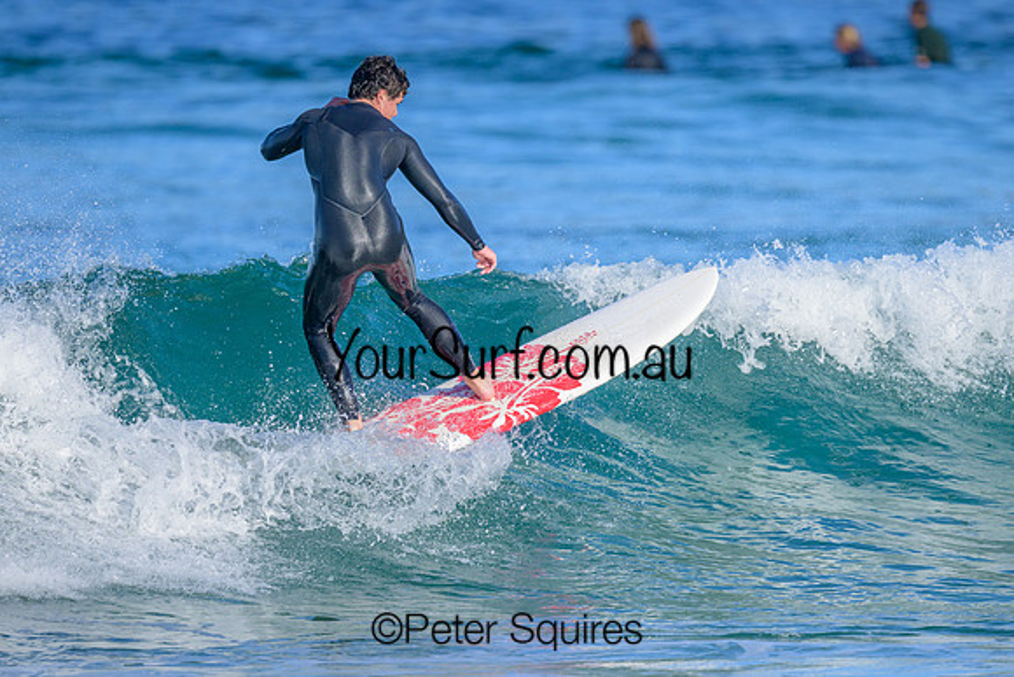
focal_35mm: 869
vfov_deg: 1.6
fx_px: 24475
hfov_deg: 2.4
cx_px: 527
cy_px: 368
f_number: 6.3
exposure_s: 1/2000
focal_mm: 800
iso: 500
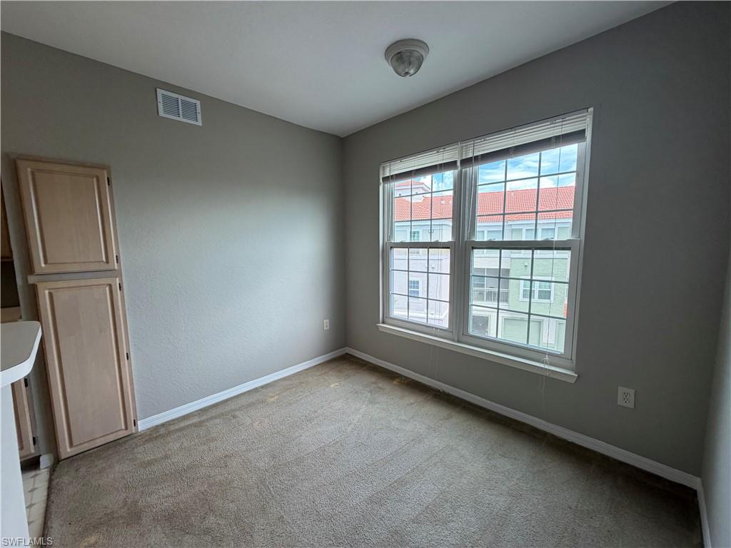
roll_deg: +1.7
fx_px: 296
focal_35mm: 14
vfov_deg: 85.7
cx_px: 366
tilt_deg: -10.5
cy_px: 274
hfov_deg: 102.1
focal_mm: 2.22
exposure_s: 1/120
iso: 80
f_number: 2.2
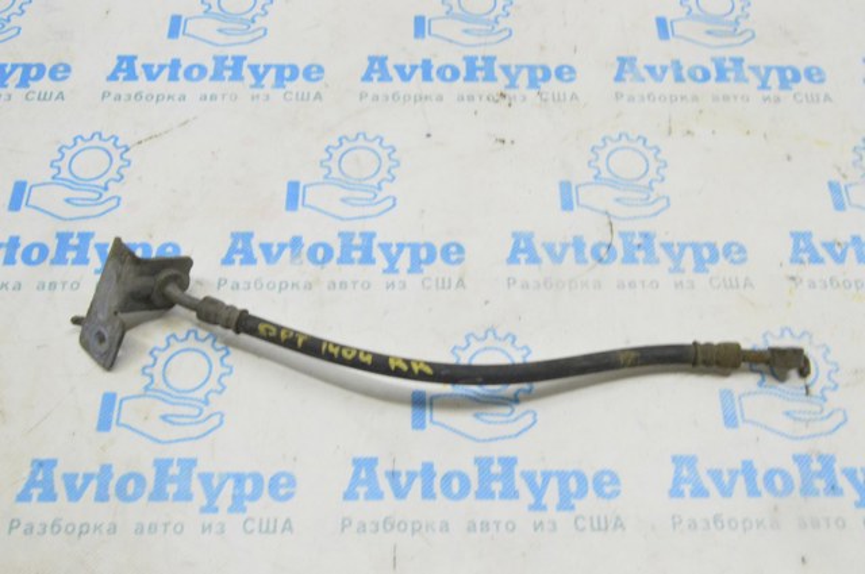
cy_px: 287
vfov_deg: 36.8
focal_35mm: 36
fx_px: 864
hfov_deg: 53.2
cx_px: 432
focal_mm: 24
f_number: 20
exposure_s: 1/20
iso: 6400
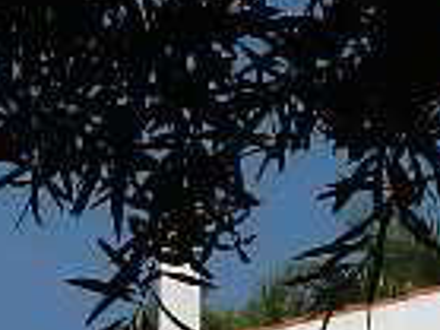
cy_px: 552
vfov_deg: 5.9
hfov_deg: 8.0
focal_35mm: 248
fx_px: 3150
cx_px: 285
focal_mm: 5.3
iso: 100
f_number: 8
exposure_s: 1/640
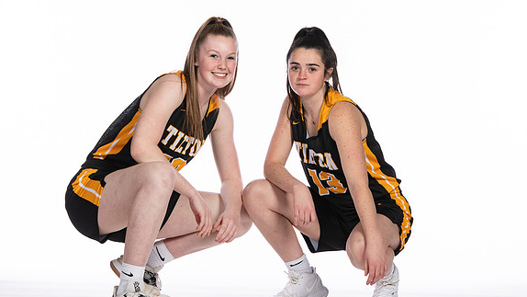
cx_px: 254
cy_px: 177
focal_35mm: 157
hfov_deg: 13.7
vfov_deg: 7.7
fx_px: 2194
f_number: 5.6
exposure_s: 1/100
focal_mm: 82
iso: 100
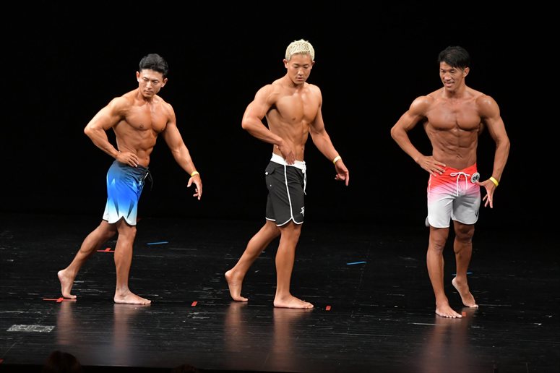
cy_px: 186
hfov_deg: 9.2
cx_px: 280
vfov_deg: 6.1
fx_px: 3498
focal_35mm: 225
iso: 3200
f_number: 5.6
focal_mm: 150
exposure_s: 1/400
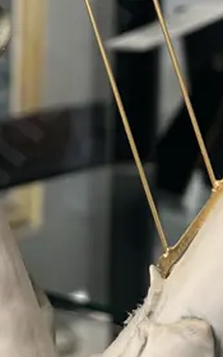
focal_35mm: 93
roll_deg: -0.8
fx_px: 904
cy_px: 111
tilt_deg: -6.5
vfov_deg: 22.2
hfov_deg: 14.0
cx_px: 32
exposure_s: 1/100
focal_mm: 6.86
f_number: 1.78
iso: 200
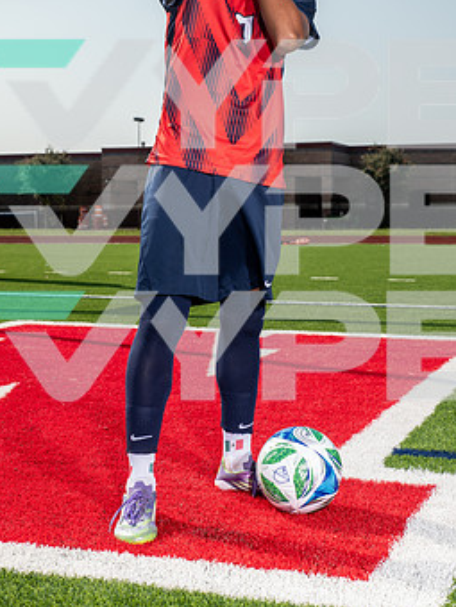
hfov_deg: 24.0
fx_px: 1071
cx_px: 245
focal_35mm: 61
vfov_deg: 31.5
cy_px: 221
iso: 100
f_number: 6.3
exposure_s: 1/400
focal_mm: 48
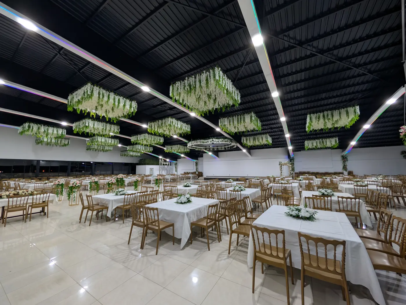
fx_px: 141
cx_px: 203
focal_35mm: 12
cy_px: 152
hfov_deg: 110.5
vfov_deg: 94.6
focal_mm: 2.02
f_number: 1.7
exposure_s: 1/29.1
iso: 85
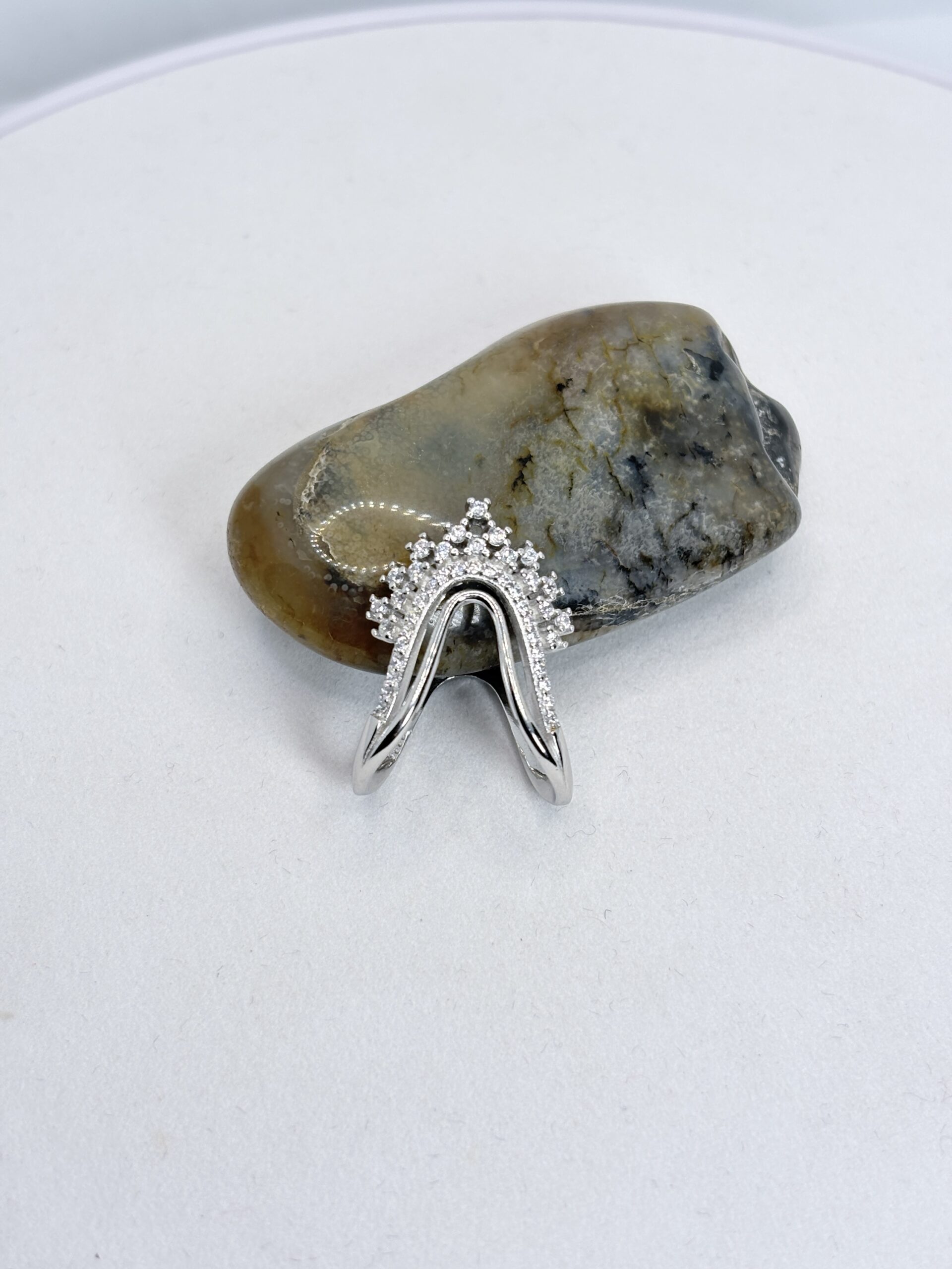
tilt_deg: -51.2
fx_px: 1907
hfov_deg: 28.0
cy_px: 634
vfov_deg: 36.8
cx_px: 476
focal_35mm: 52
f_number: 1.6
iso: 32
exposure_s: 1/586
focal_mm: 5.96
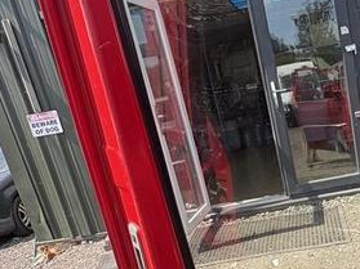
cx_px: 299
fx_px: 468
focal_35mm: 45
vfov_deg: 30.5
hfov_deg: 40.0
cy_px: 251
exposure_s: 1/296
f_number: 2.2
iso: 64
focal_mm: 2.22
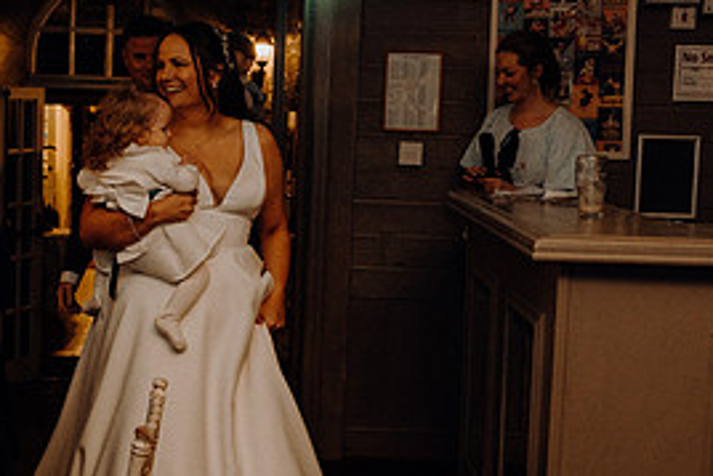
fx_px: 1288
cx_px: 202
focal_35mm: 65
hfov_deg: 30.6
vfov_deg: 20.9
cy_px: 230
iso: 2500
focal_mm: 30
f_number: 3.5
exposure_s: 1/160
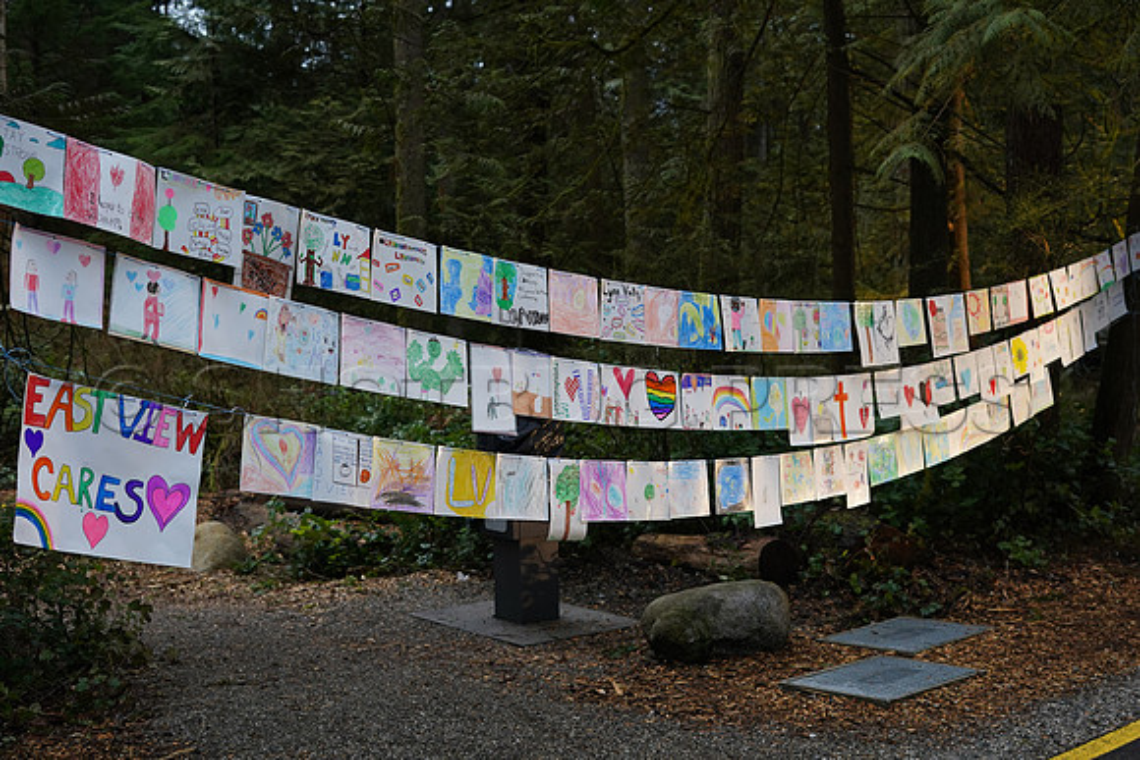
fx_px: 1584
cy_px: 380
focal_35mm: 50
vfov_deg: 27.0
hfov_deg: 39.6
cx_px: 570
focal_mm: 50
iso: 1250
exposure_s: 1/320
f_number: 4.5
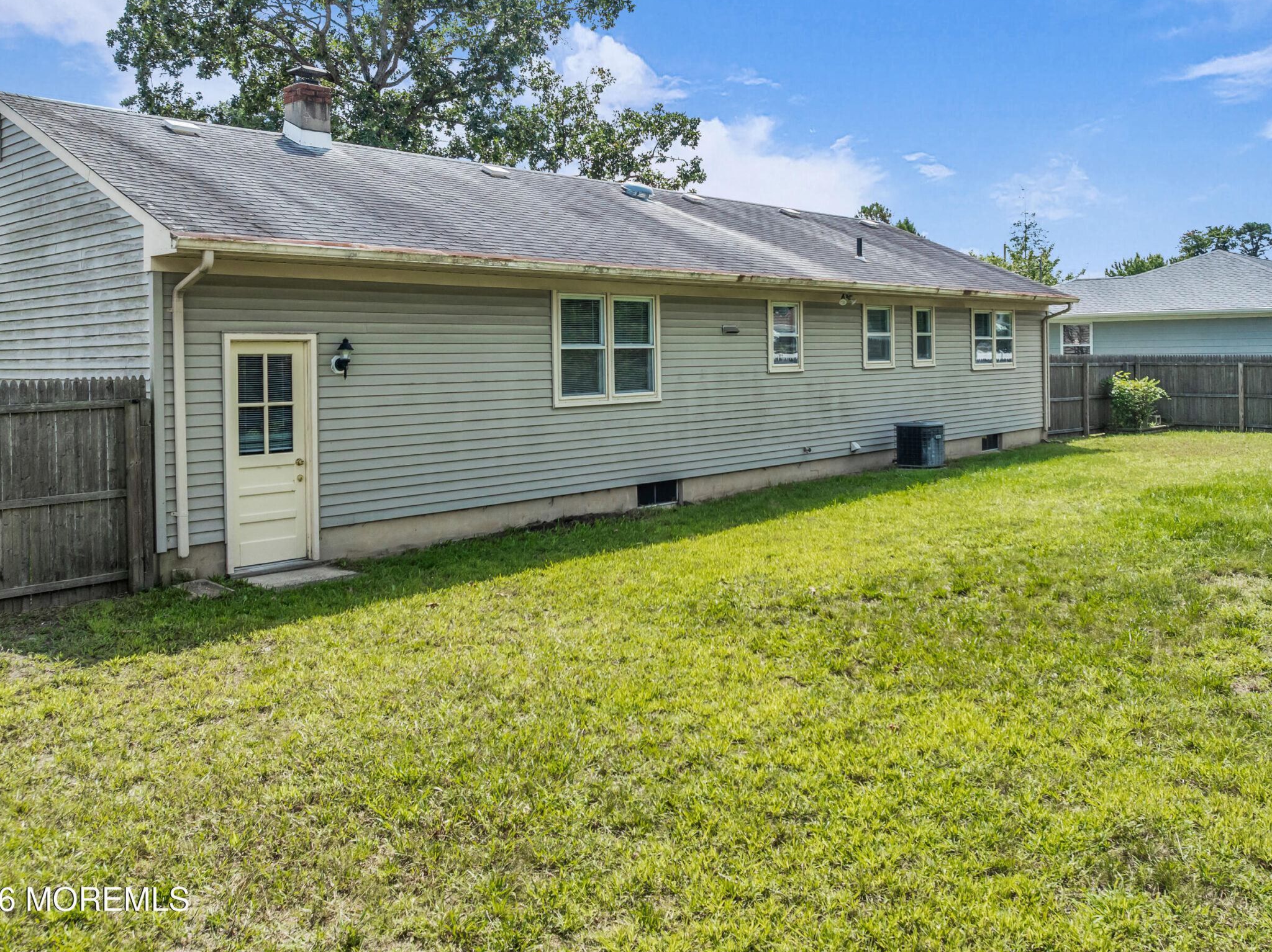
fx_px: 1102
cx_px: 711
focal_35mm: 30
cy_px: 358
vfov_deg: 46.4
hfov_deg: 59.8
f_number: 2.8
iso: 230
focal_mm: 12.29
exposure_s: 1/3200
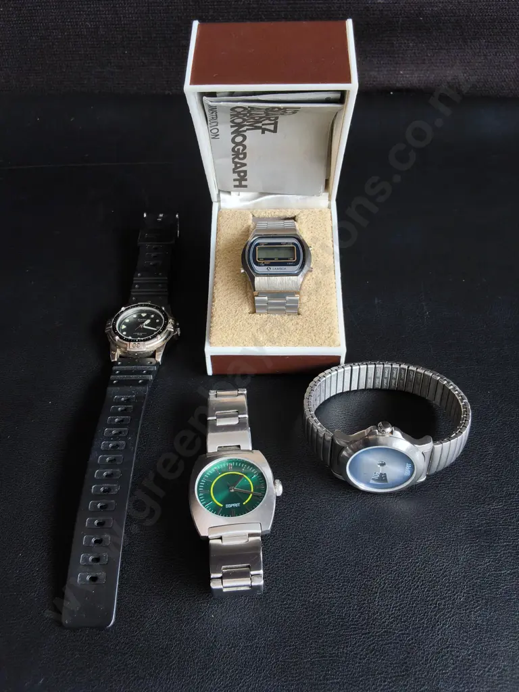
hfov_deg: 51.4
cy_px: 346
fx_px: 540
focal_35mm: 27
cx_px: 260
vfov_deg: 65.3
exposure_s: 1/100
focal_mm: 2.87
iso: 64
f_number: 2
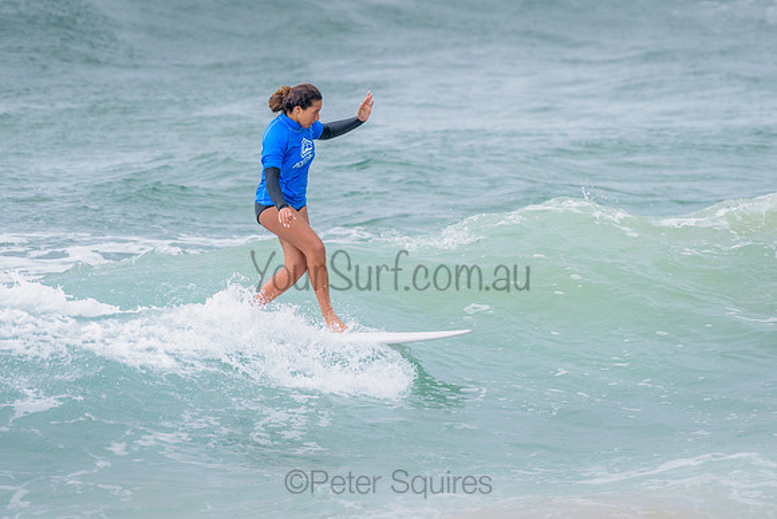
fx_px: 13234
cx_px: 329
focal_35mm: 613
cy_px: 254
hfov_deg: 3.4
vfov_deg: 2.2
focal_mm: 500
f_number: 5.6
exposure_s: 1/2000
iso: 720
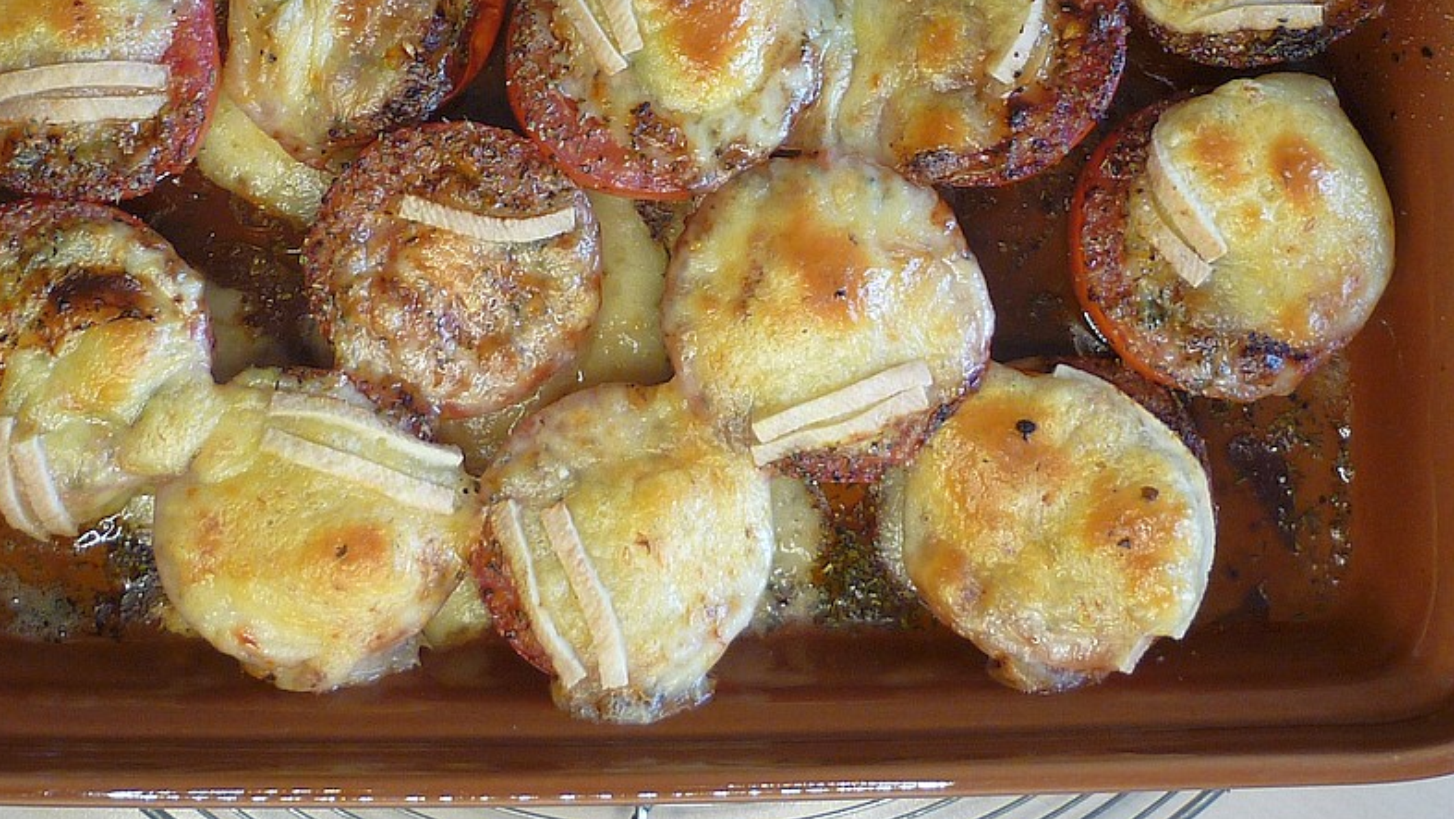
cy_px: 133
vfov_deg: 17.6
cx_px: 658
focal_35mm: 68
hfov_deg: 31.0
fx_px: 2622
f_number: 2.8
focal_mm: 5.5
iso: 80
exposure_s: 1/40
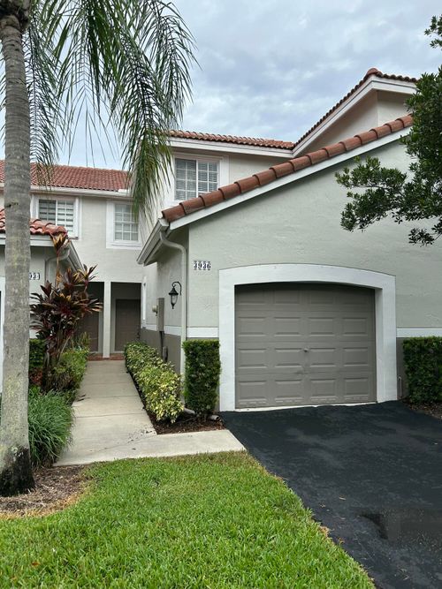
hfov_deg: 53.0
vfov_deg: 67.3
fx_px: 443
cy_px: 294
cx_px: 221
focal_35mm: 26
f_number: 1.5
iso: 50
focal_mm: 5.7
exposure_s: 1/1196
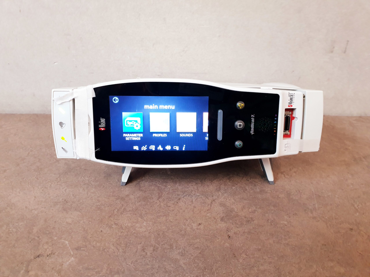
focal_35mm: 26
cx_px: 185
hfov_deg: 67.3
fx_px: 278
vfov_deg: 53.1
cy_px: 138
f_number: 2.4
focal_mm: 4.3
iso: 320
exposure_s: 1/50
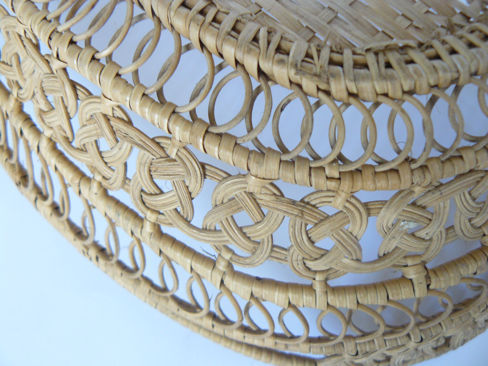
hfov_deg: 51.4
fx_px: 508
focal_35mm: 36
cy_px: 183
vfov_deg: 39.7
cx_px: 244
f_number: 2.8
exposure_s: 1/25
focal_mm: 6
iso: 200
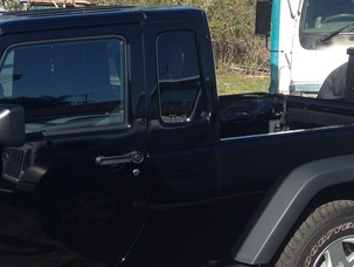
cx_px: -2
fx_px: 891
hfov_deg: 21.7
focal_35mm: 87
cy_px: 191
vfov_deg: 16.9
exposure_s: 1/951
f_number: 2.4
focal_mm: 4.12
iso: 50
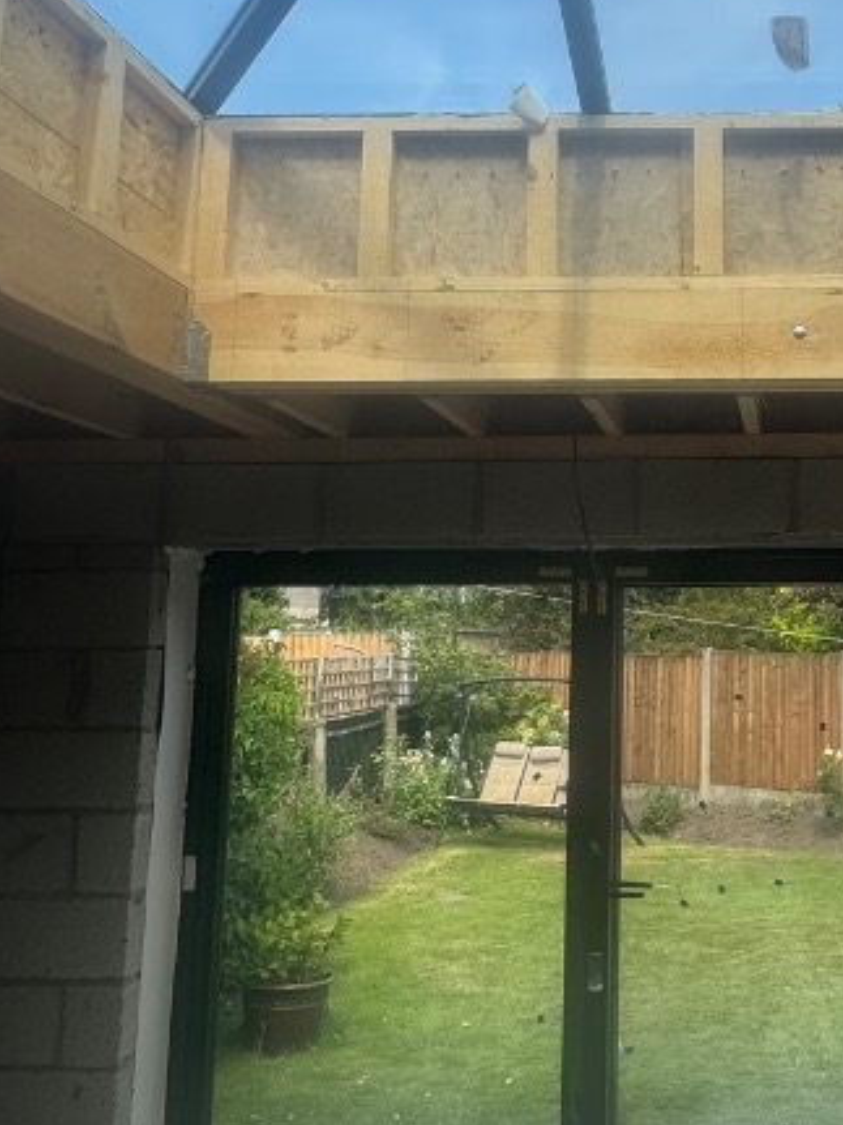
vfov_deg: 47.7
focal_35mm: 39
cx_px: 778
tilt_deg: +9.6
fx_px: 1267
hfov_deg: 34.5
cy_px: 483
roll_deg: -0.7
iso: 40
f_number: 2.2
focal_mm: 2.22
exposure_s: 1/430
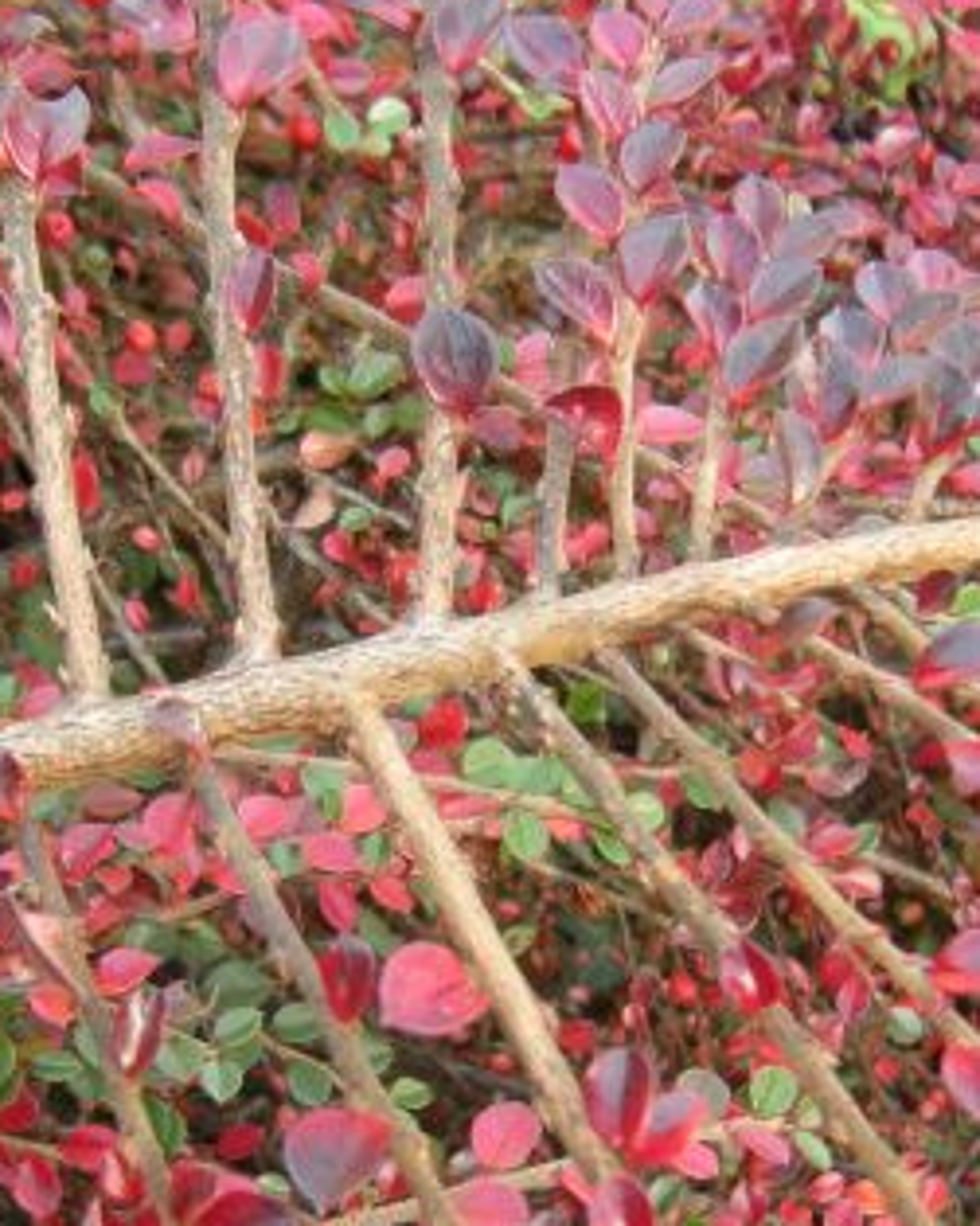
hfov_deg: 25.0
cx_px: 429
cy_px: 908
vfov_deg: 30.5
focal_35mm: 61
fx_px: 2213
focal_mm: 4.7
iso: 135
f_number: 2.8
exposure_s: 1/56.6
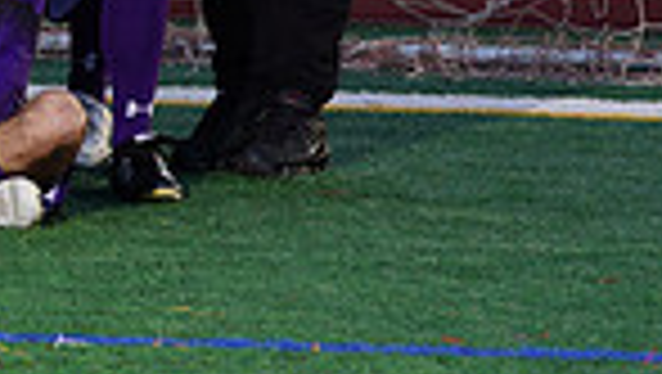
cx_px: -450
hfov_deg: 4.5
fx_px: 8433
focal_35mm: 480
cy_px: -340
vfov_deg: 2.5
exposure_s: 1/200
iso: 100
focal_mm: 116
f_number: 5.6
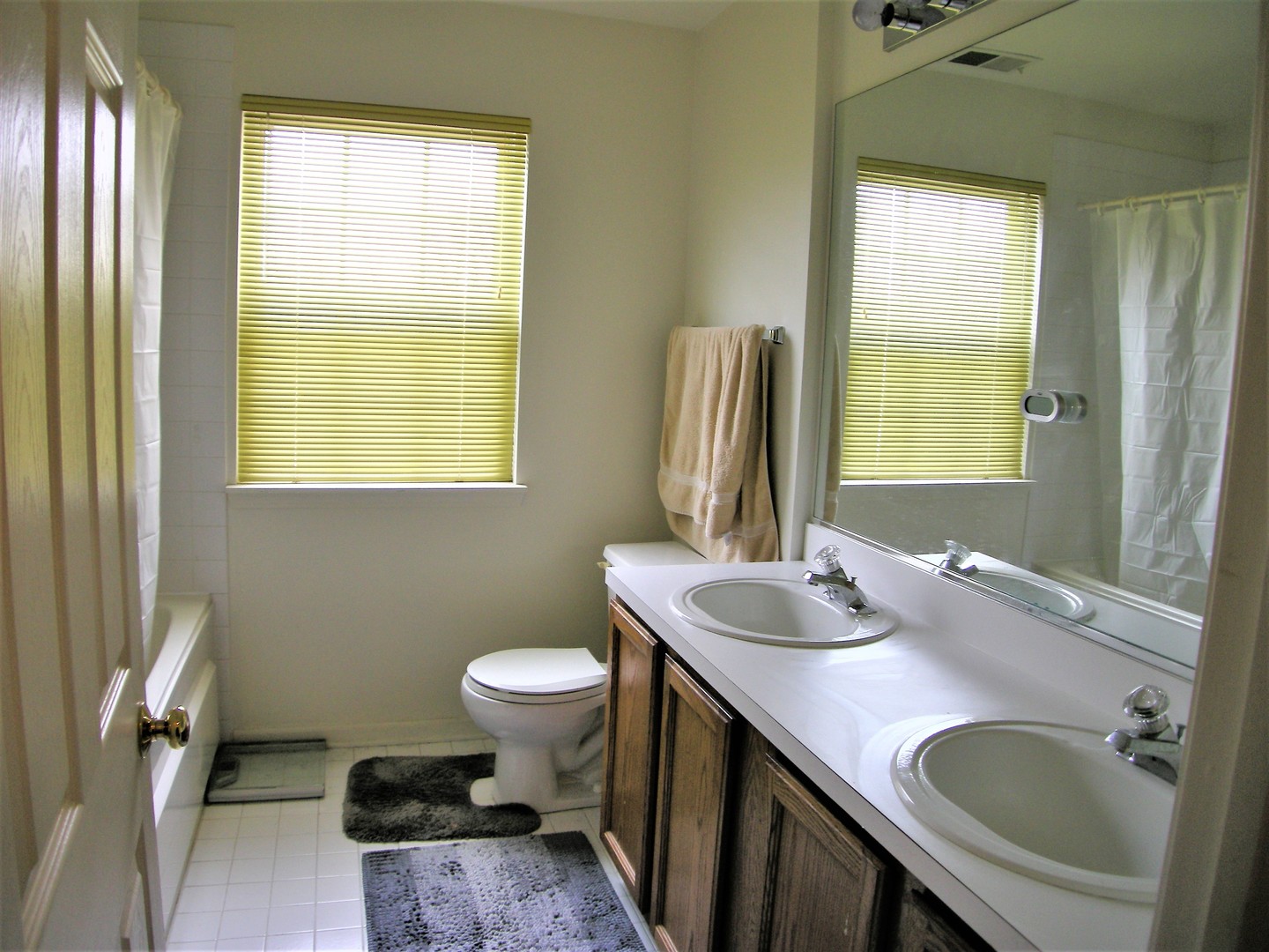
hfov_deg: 51.4
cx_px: 634
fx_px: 1320
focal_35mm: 36
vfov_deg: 39.7
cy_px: 476
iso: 64
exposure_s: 1/21.4
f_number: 2.7
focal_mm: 7.5
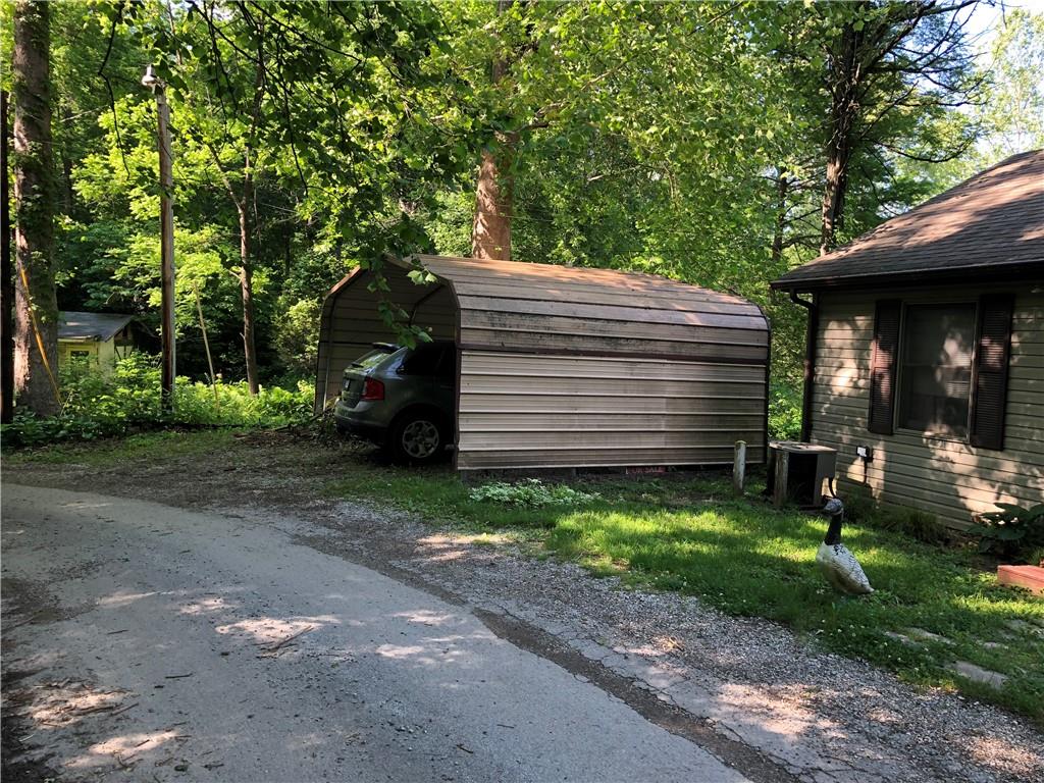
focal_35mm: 28
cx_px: 522
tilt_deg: -2.7
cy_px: 392
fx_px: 844
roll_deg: -2.0
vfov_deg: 49.7
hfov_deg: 63.4
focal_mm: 3.99
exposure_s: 1/120
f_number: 1.8
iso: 32
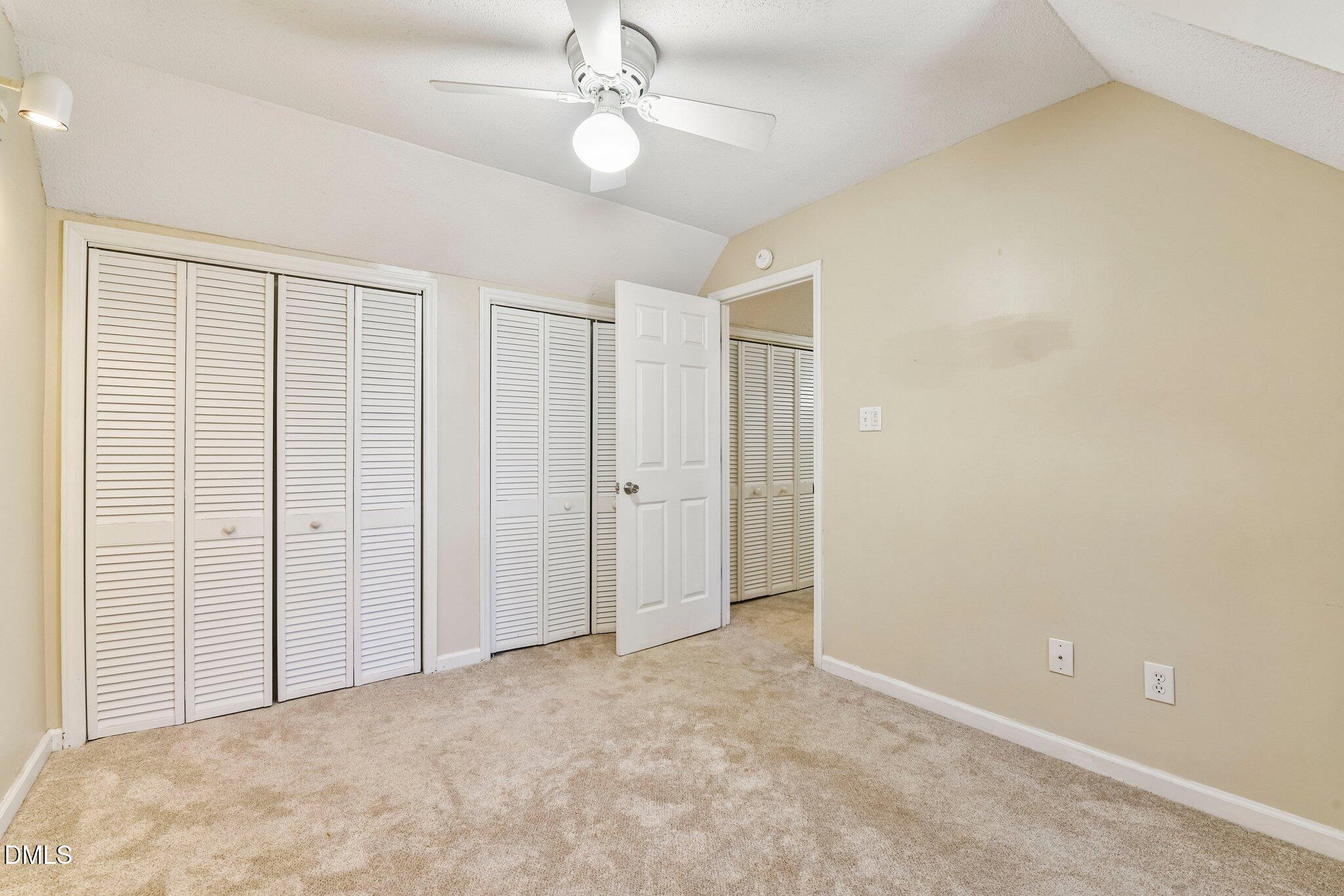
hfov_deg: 100.4
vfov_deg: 77.3
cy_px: 448
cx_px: 672
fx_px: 560
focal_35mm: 15
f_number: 8
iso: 400
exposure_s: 1/30
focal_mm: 15
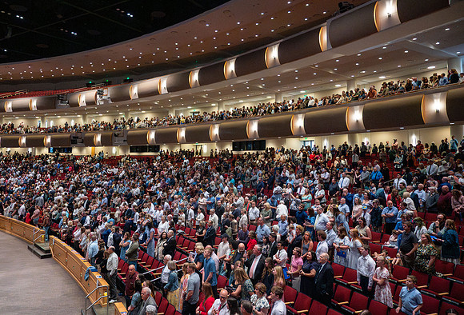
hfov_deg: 64.9
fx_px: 361
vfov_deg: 47.0
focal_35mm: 28
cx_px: 193
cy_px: 139
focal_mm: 24
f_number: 4
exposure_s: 1/320
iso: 6400
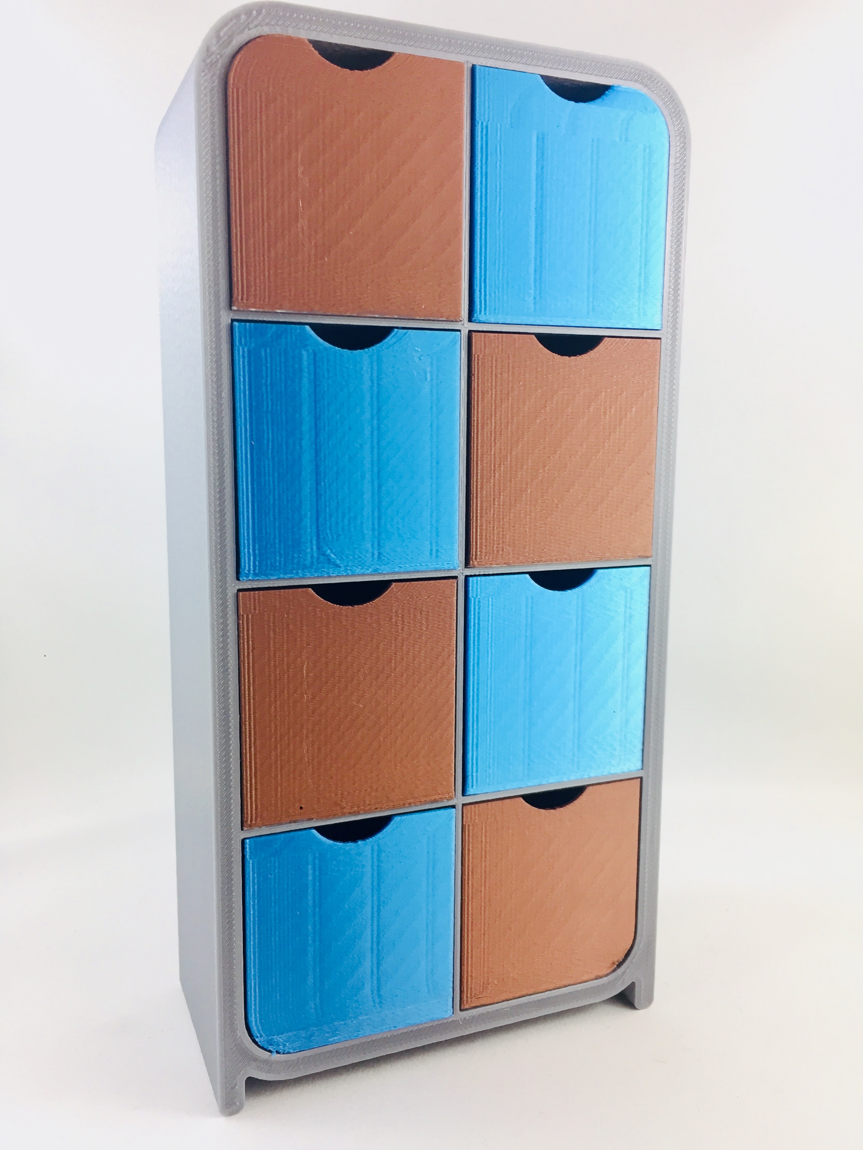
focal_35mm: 29
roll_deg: -0.4
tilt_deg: -9.1
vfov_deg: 61.7
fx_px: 964
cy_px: 575
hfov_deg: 48.2
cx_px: 432
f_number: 2.2
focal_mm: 4.15
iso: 32
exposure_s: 1/30
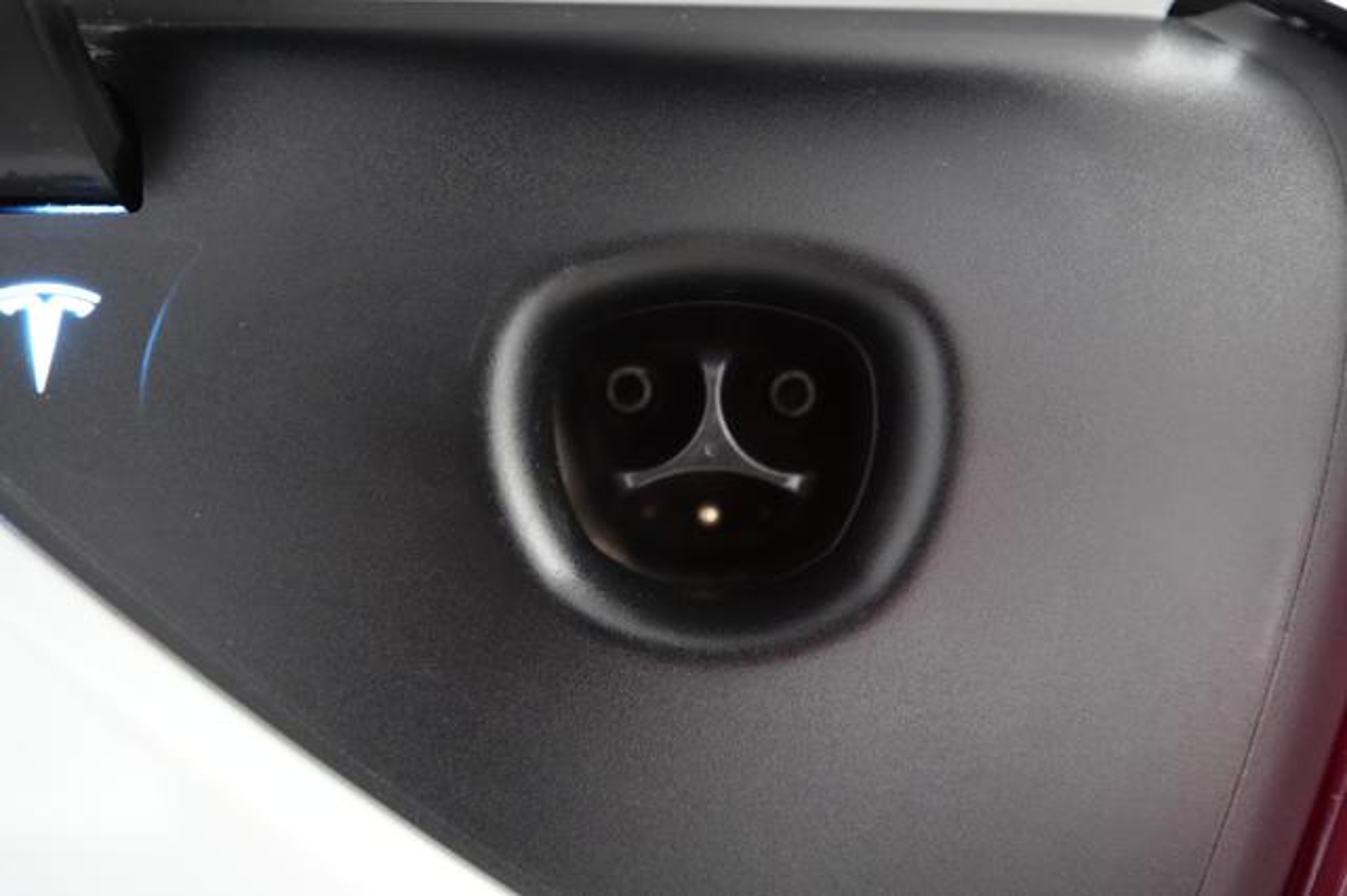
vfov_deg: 46.4
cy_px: 448
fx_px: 1047
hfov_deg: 65.5
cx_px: 674
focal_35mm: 28
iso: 6400
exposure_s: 1/160
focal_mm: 28
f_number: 2.8
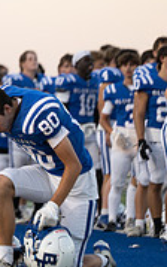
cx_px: -222
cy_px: 113
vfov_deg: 3.6
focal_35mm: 579
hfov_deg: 2.3
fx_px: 4213
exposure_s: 1/1250
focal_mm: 175
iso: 1000
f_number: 4
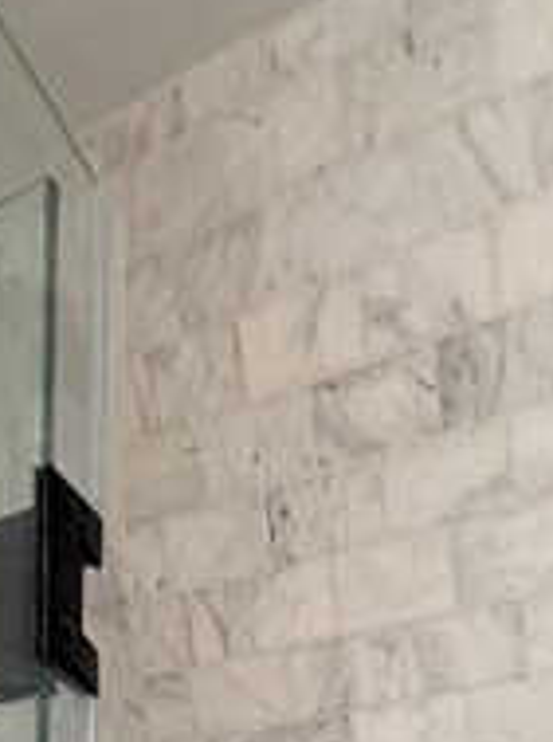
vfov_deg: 21.3
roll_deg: -3.5
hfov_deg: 25.3
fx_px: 1218
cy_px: 1358
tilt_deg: -8.2
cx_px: 412
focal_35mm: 57
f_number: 2.2
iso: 200
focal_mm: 2.22
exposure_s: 1/60
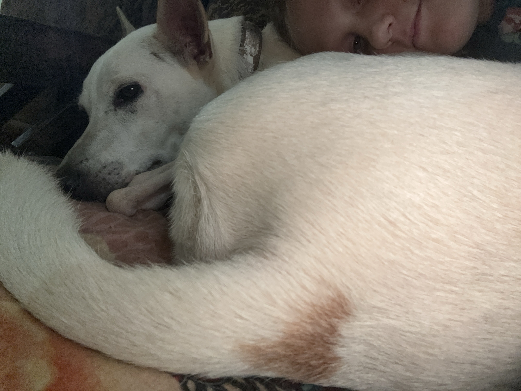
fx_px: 346
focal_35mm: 23
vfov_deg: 58.9
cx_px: 260
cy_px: 196
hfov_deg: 73.9
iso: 64
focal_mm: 2.69
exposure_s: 1/50
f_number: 1.9
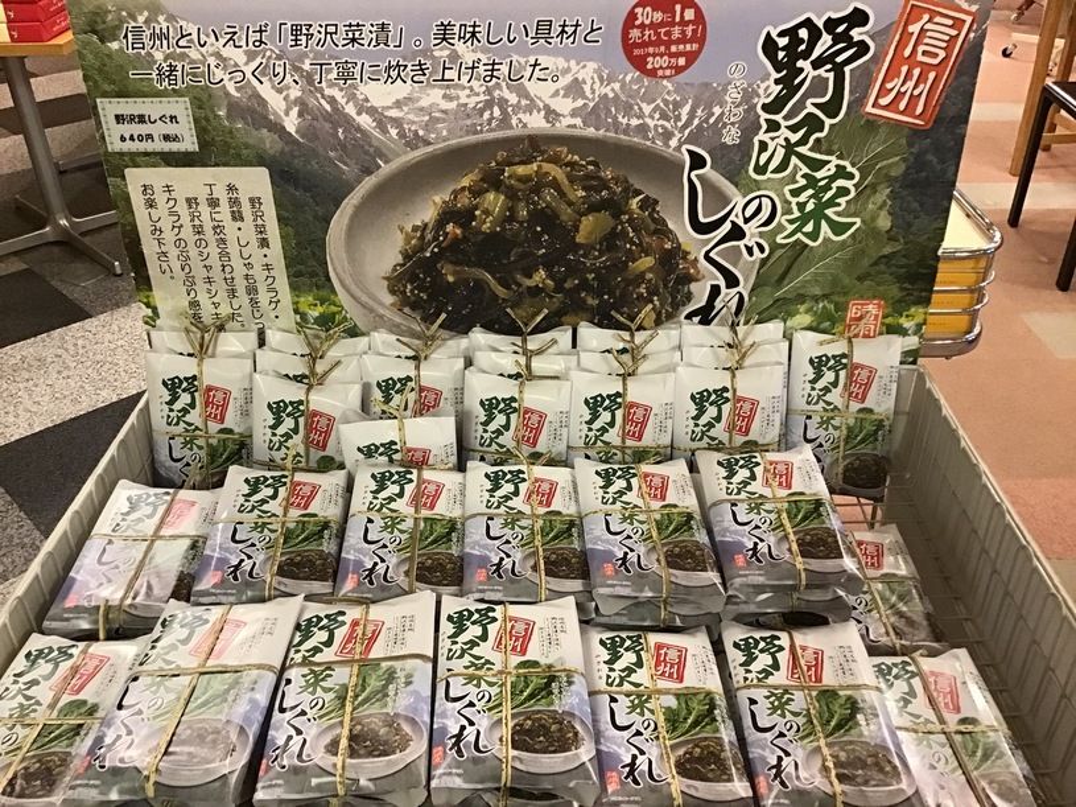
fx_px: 963
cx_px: 538
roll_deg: -0.7
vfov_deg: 45.4
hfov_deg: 58.4
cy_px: 404
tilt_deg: -33.9
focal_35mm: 31
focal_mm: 3.3
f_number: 2.4
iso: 200
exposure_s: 1/33
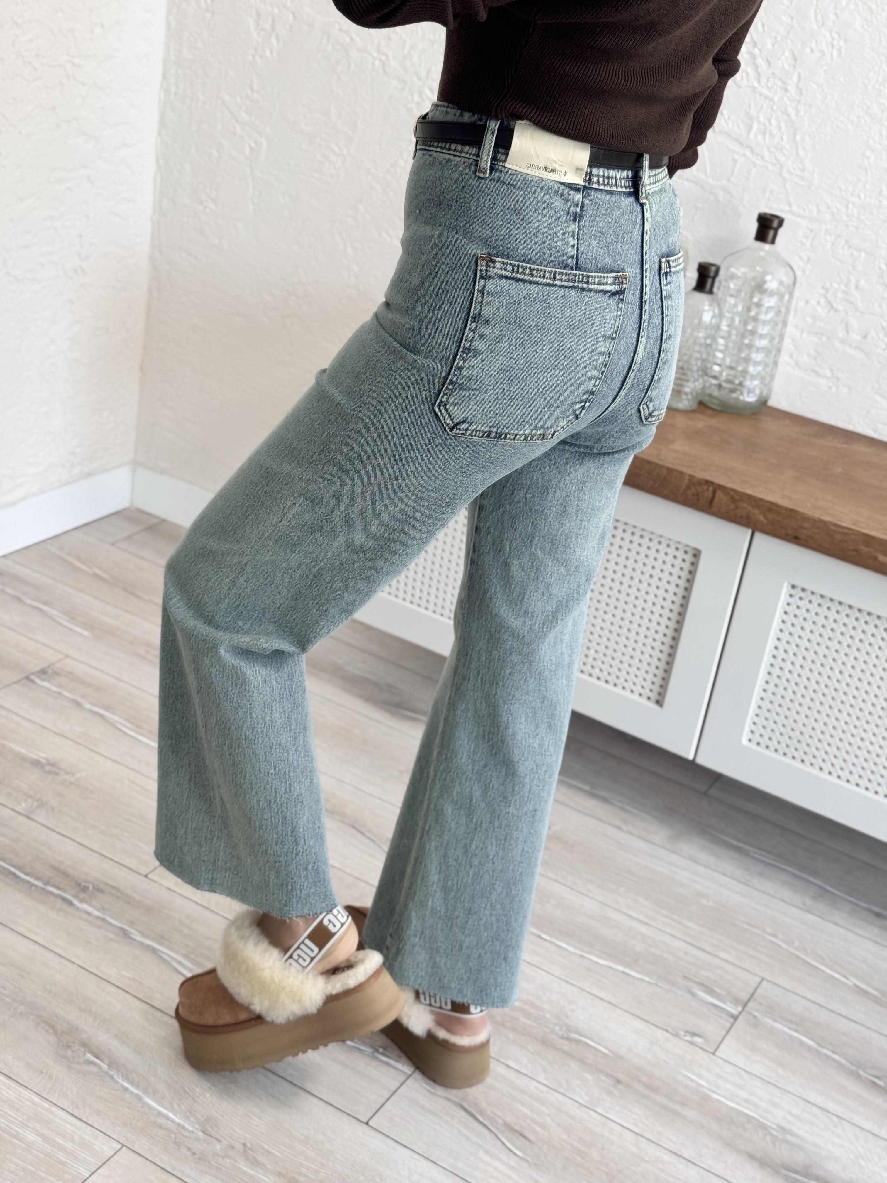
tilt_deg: -41.1
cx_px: 444
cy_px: 592
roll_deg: -12.9
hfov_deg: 30.3
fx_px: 1640
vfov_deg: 39.7
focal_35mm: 48
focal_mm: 6.76
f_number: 1.78
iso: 50
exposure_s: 1/121
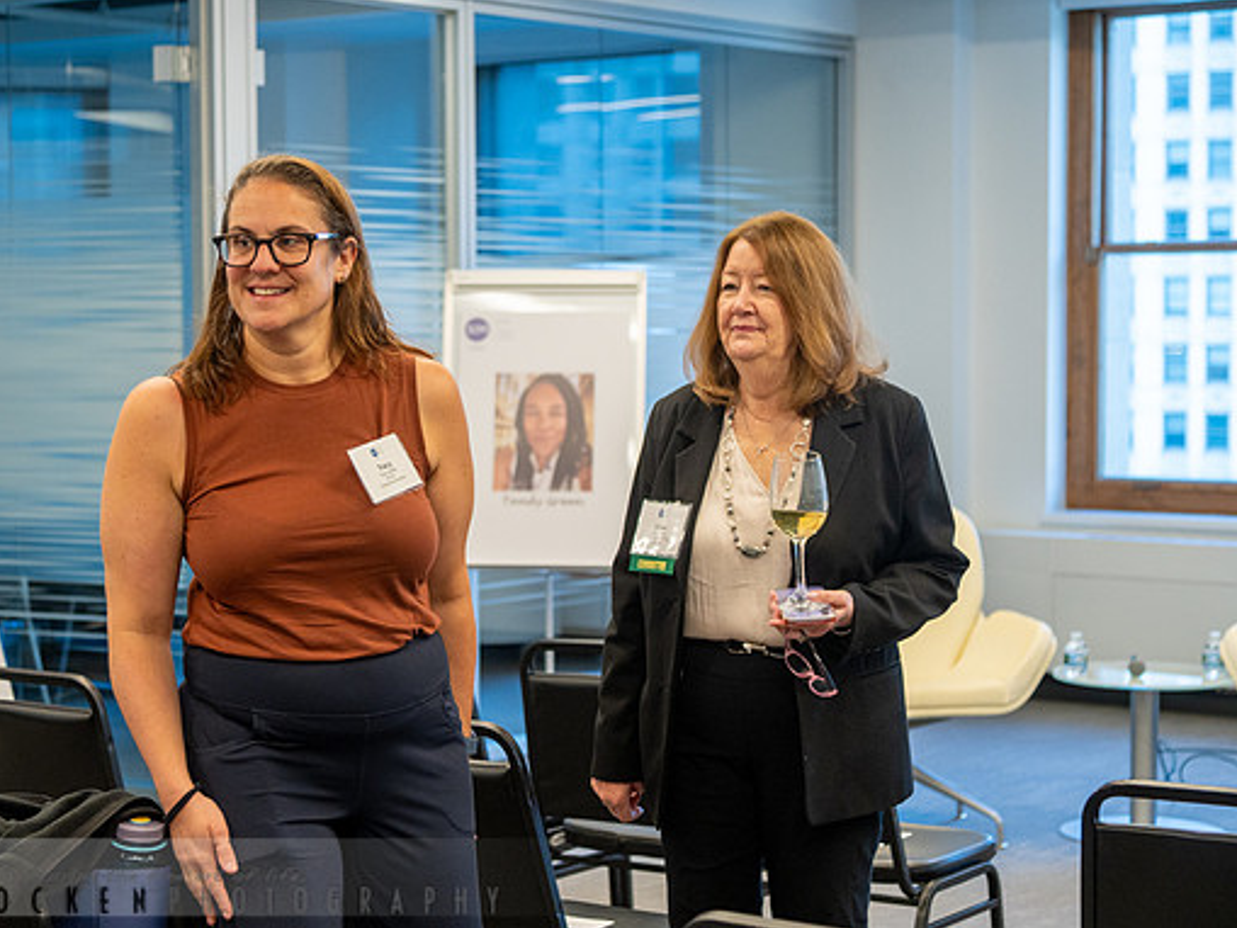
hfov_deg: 25.3
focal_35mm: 77
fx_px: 2752
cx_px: 488
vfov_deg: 19.1
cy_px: 503
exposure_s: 1/160
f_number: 4
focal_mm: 62
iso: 1600
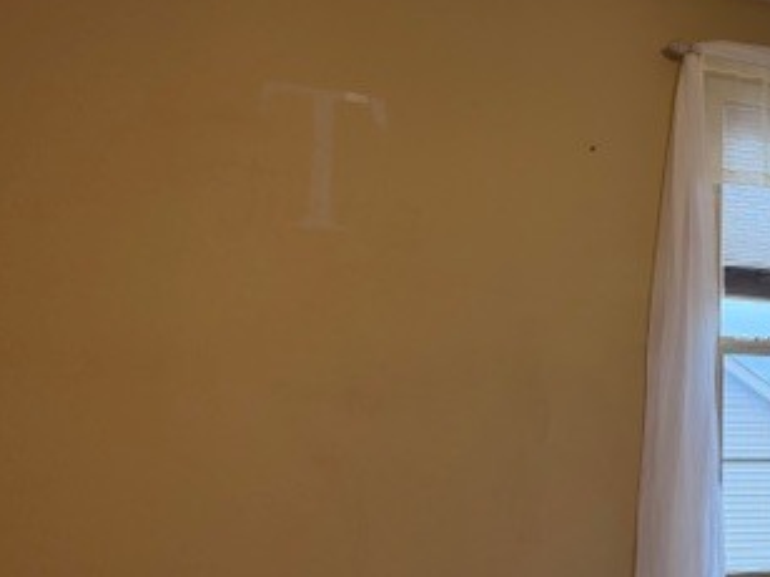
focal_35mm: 50
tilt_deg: +7.6
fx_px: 1112
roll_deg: +1.0
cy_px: 299
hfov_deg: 35.0
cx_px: 752
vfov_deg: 29.1
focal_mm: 6.76
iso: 200
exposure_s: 1/237
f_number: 1.78
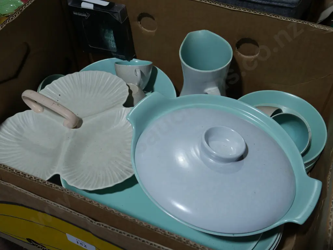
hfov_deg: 46.8
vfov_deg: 36.0
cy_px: 125
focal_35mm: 40
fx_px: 385
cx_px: 166
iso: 200
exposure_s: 1/100
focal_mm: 20
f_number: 5.6
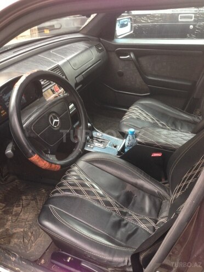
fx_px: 259
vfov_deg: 55.4
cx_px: 102
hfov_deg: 42.9
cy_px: 136
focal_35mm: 33
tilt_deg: -30.5
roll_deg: +2.9
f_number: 2.4
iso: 50
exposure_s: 1/20
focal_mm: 4.12
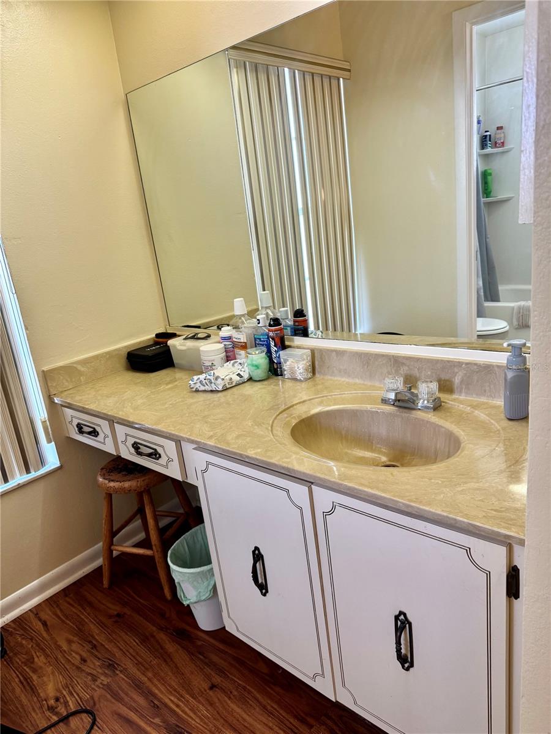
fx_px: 509
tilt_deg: -16.9
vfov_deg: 71.6
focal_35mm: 24
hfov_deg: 56.8
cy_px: 367
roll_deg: +7.1
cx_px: 276
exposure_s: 1/120
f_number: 1.78
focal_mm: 6.76
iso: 200
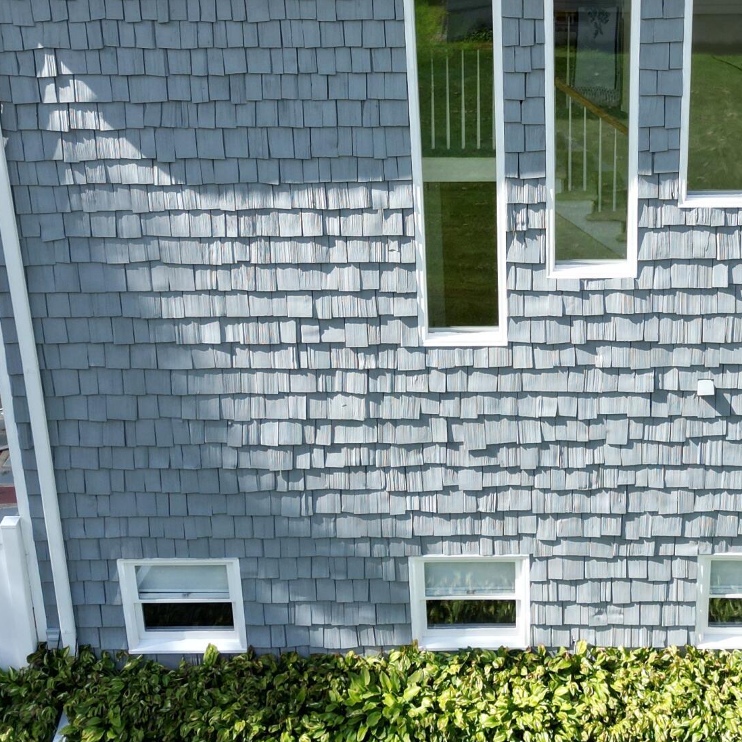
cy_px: 176
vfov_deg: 29.1
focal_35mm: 58
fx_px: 1407
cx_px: 551
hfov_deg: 29.1
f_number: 1.7
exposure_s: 1/1500
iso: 120
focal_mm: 6.72
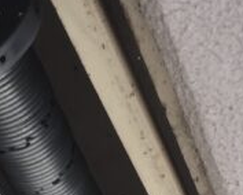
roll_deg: +0.0
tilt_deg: +33.8
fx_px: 828
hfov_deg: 16.6
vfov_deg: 12.6
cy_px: 310
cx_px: 52
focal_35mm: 115
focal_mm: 4.15
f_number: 2.2
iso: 40
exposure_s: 1/120
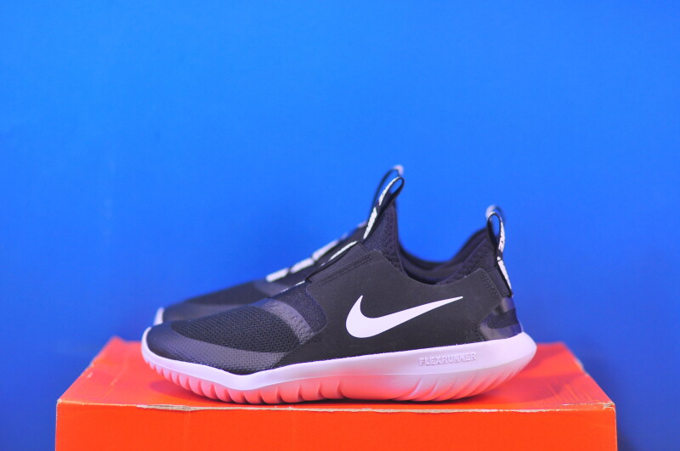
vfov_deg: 18.1
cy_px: 226
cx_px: 340
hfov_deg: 27.0
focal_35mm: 75
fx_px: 1415
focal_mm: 50
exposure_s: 1/320
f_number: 2.2
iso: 250
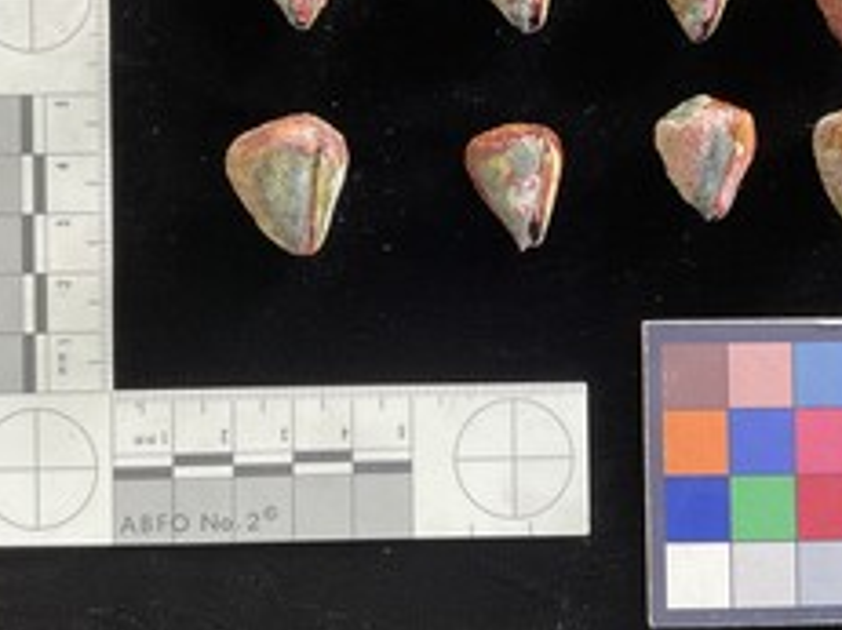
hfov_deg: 42.8
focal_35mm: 44
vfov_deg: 32.7
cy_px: 239
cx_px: 488
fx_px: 1070
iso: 125
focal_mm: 3
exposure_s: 1/50
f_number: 1.8
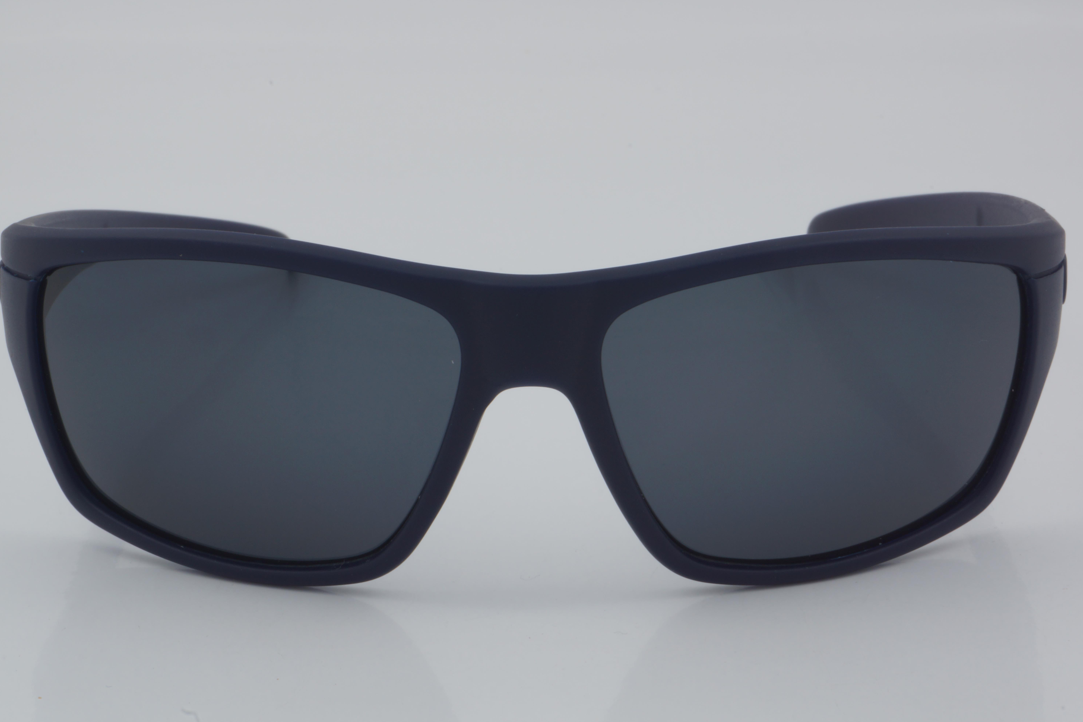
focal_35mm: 84
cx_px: 535
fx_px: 2512
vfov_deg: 16.4
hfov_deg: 24.3
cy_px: 362
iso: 100
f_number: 32
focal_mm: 55
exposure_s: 1/4
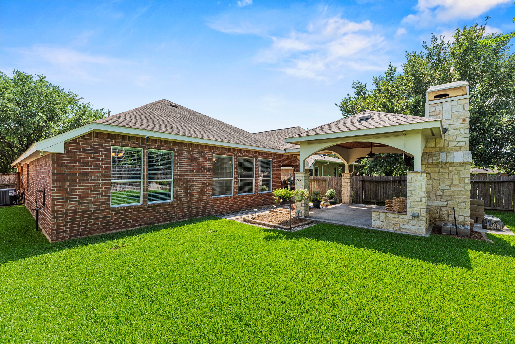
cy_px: 172
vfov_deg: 81.2
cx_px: 258
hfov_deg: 104.2
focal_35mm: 14
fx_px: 200
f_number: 8
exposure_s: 1/160
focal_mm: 14
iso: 100
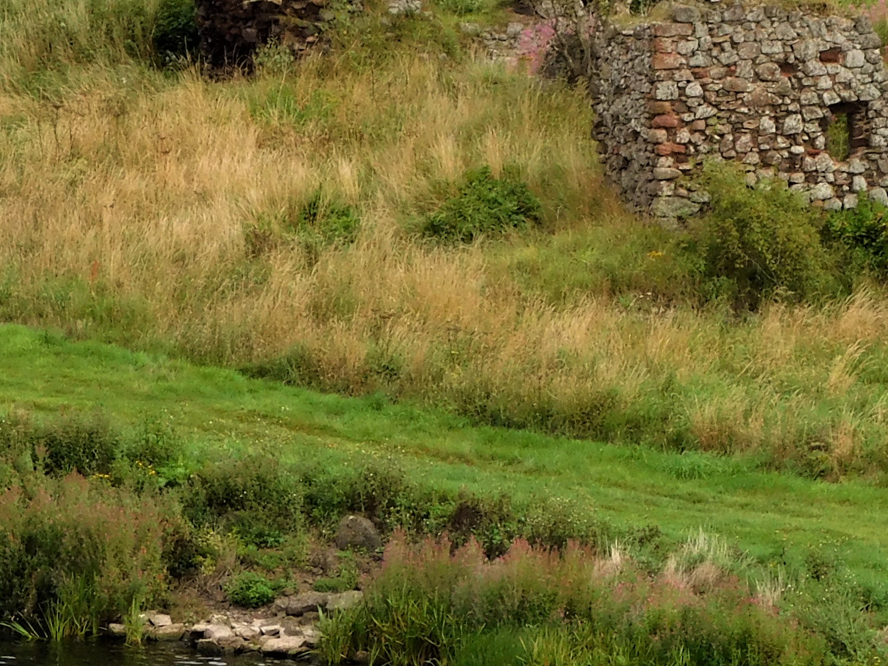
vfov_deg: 4.4
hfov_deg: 5.8
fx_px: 8721
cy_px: 42
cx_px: 578
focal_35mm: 340
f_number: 4.8
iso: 125
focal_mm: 20.3
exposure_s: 1/320
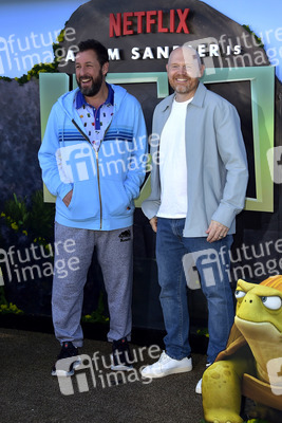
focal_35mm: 55
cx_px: 141
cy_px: 212
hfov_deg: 24.6
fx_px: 646
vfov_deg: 36.2
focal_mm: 55
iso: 125
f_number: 7.1
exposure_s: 1/250
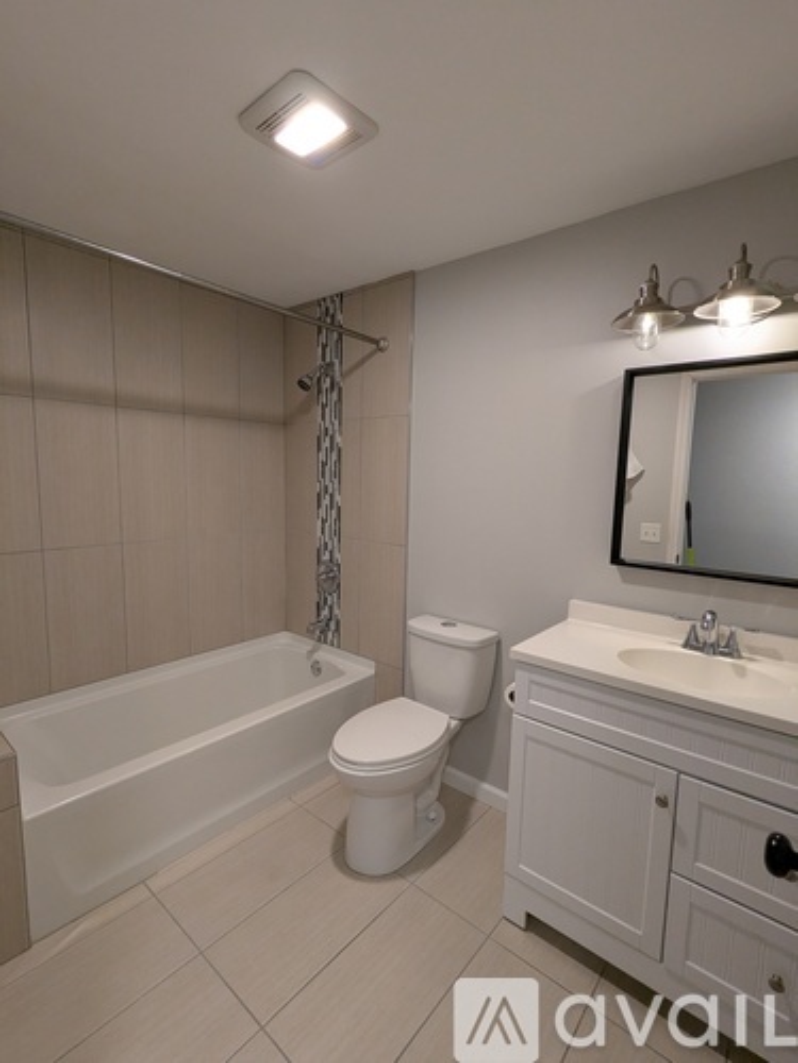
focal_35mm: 16
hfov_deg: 78.1
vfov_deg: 94.5
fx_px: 492
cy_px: 532
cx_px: 399
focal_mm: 2.35
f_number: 2.2
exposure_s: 1/120
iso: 351
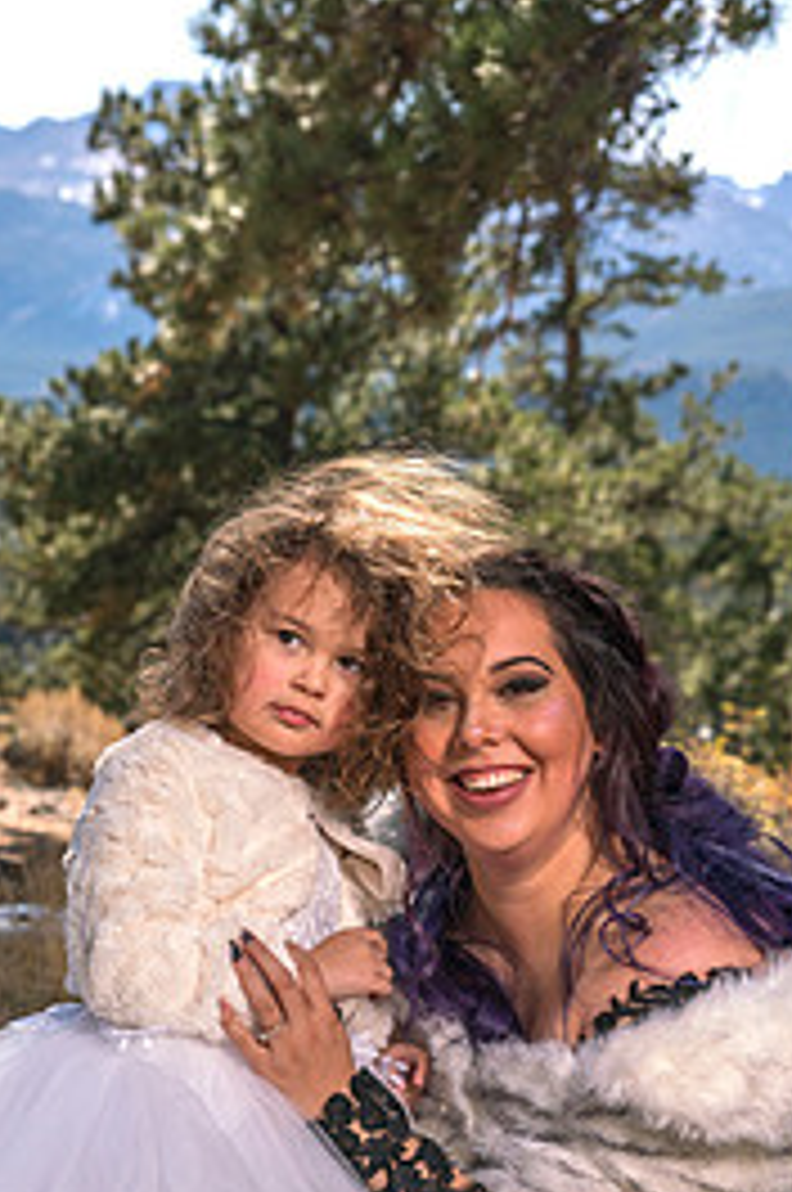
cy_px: 972
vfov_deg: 29.0
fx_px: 2250
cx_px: 270
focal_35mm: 68
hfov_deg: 19.9
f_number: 4.5
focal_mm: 40
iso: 320
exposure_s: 1/2000
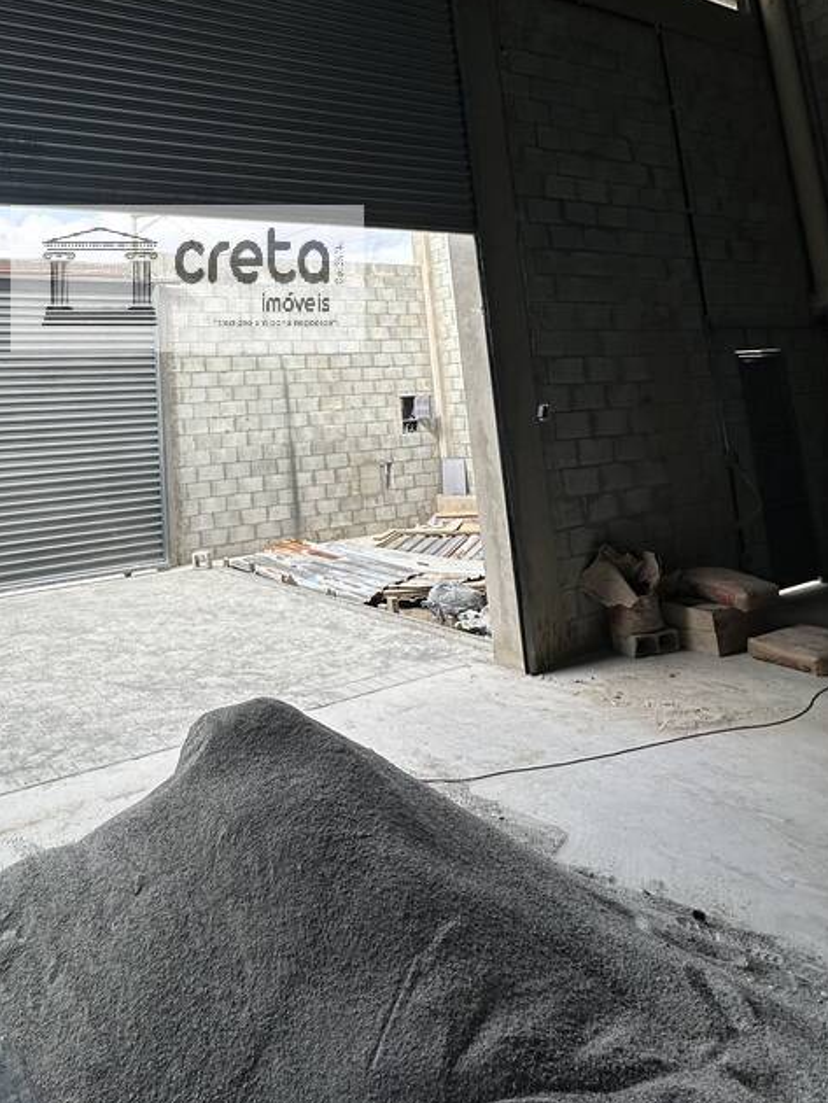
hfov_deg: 53.7
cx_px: 187
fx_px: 765
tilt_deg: +9.8
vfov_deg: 67.2
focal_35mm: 24
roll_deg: +2.6
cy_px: 280
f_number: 2.2
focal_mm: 2.22
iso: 40
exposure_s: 1/543
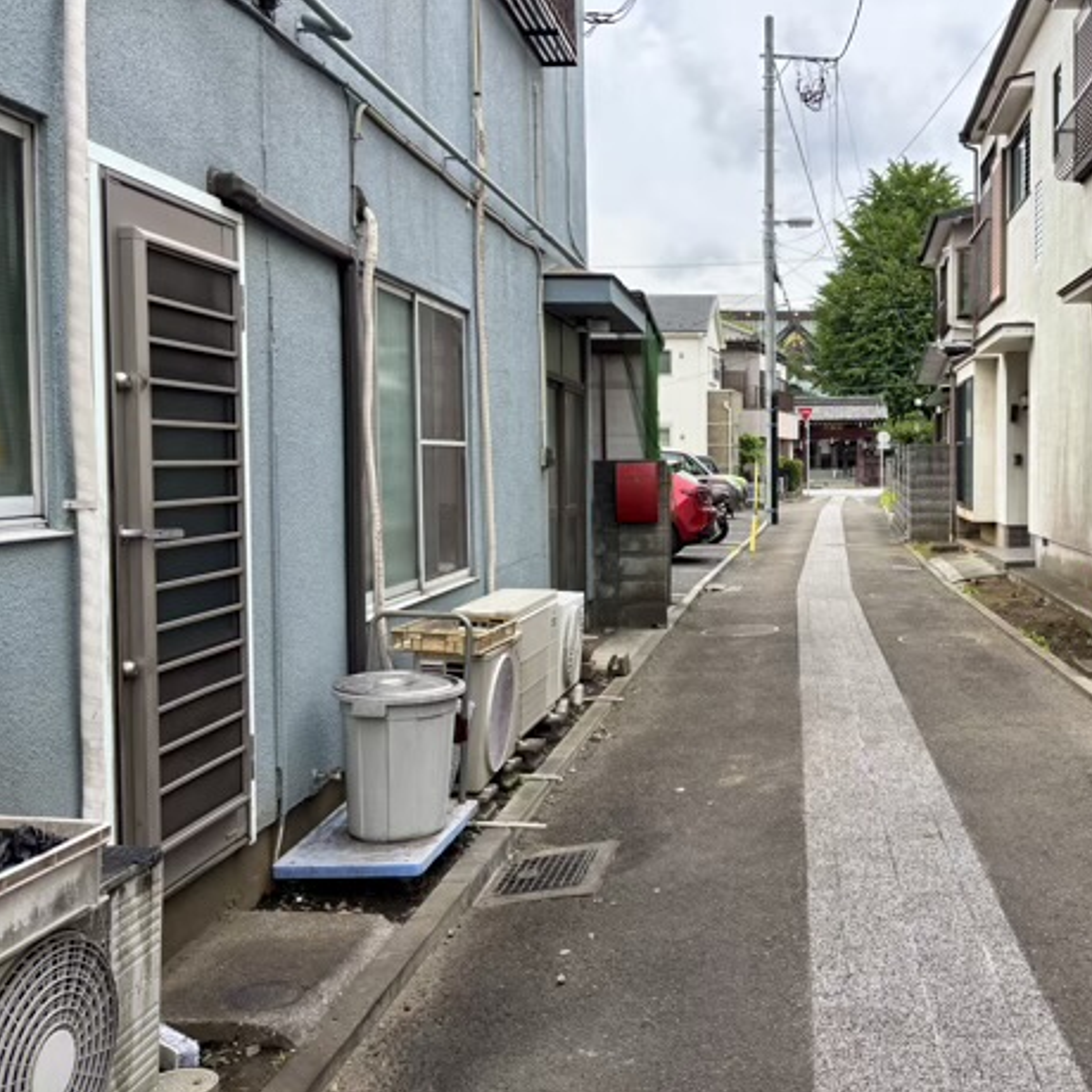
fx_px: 1249
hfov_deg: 45.7
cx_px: 807
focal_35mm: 35
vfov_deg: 47.2
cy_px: 500
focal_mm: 5.96
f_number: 1.6
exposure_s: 1/707
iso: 50
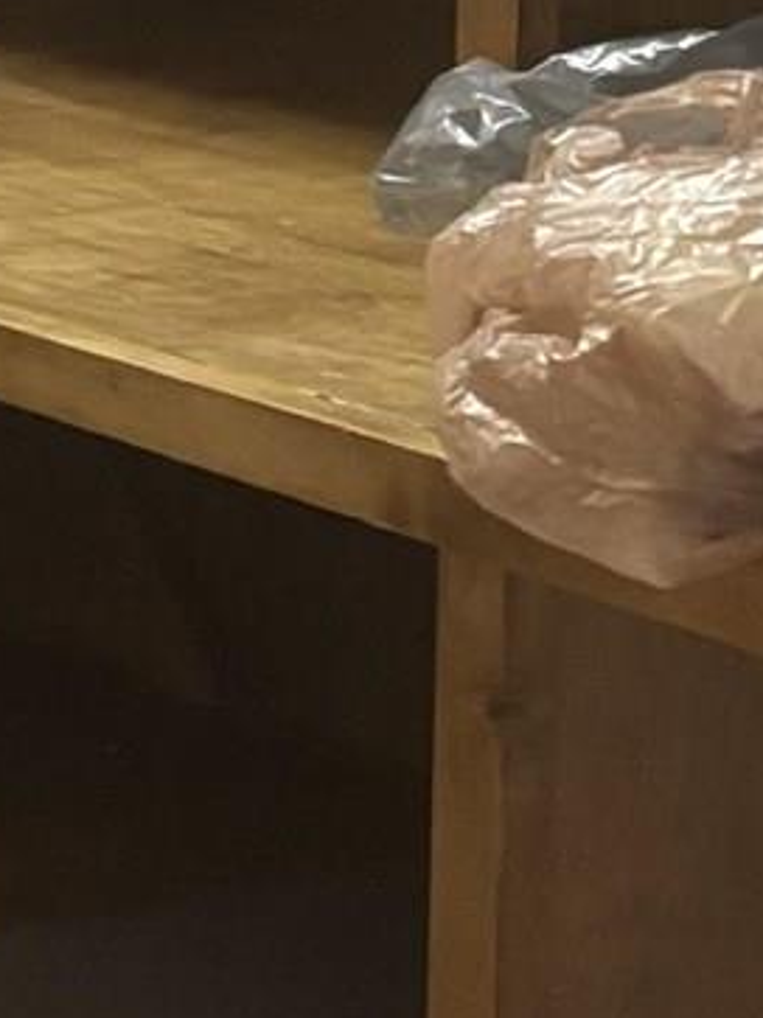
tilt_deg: -11.0
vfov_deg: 11.9
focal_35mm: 165
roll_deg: +0.2
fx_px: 4852
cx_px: -757
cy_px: 244
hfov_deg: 8.5
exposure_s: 1/40
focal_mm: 5.96
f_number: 1.6
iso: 640
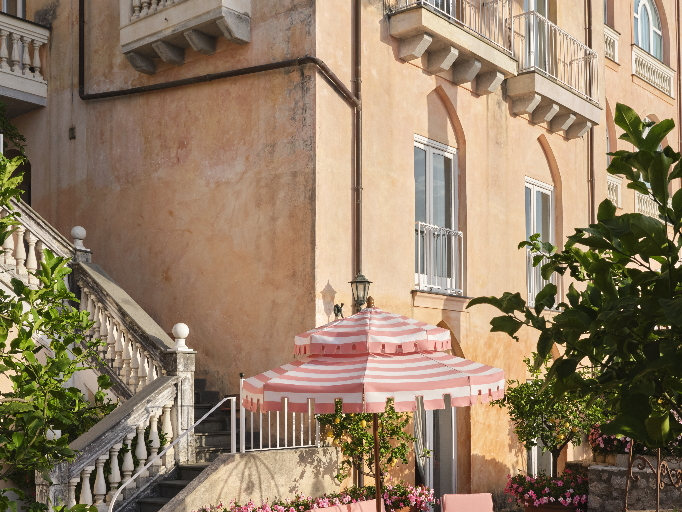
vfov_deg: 31.8
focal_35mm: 45
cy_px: 361
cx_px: 400
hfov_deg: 41.9
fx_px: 887
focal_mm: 38.9
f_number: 16
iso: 400
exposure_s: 1/160
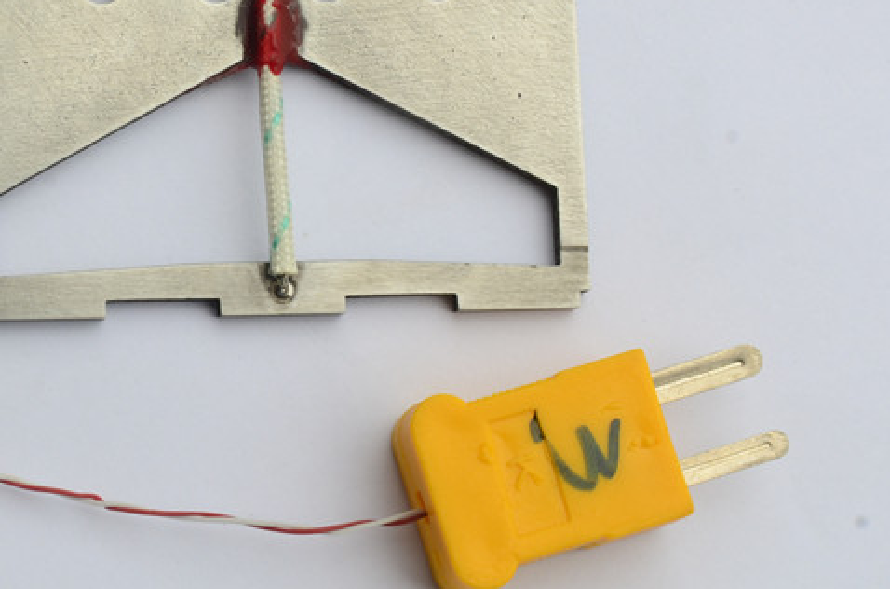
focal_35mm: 157
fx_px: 3871
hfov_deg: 13.0
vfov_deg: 8.7
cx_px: 127
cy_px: 134
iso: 100
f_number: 16
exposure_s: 1/25
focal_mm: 50
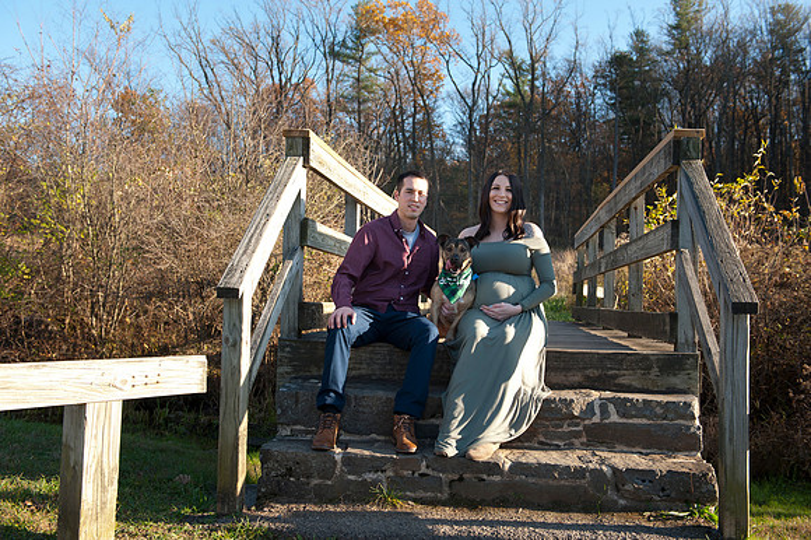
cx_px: 406
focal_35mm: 38
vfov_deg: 35.0
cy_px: 270
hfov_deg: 50.7
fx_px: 856
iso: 100
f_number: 5.6
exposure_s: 1/200
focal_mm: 38
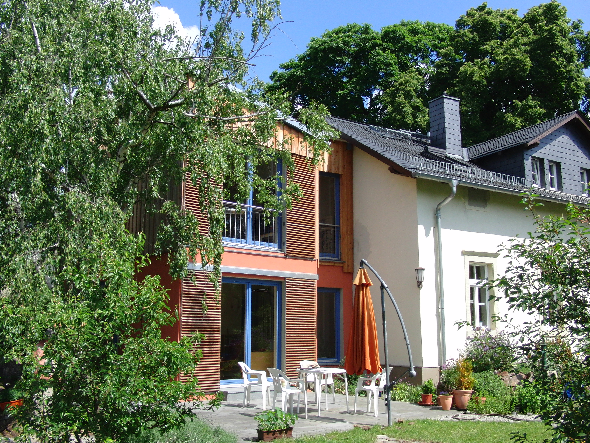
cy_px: 222
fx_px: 631
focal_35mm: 37
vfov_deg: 38.7
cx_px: 295
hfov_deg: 50.1
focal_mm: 6.42
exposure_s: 1/800
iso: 100
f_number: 3.6
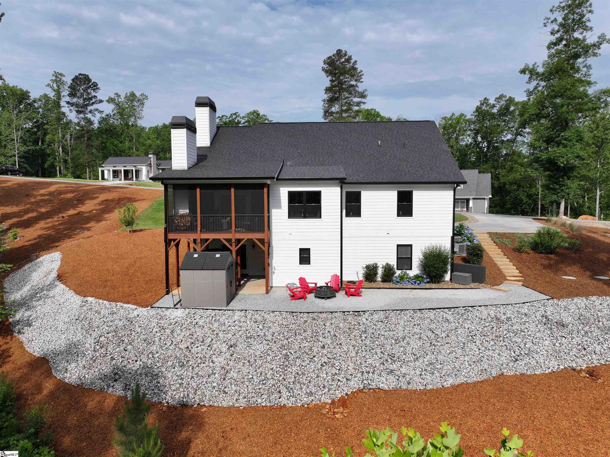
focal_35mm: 24
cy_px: 228
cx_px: 305
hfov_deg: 71.6
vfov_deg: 56.8
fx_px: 423
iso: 110
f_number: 2.8
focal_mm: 12.29
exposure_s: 1/80
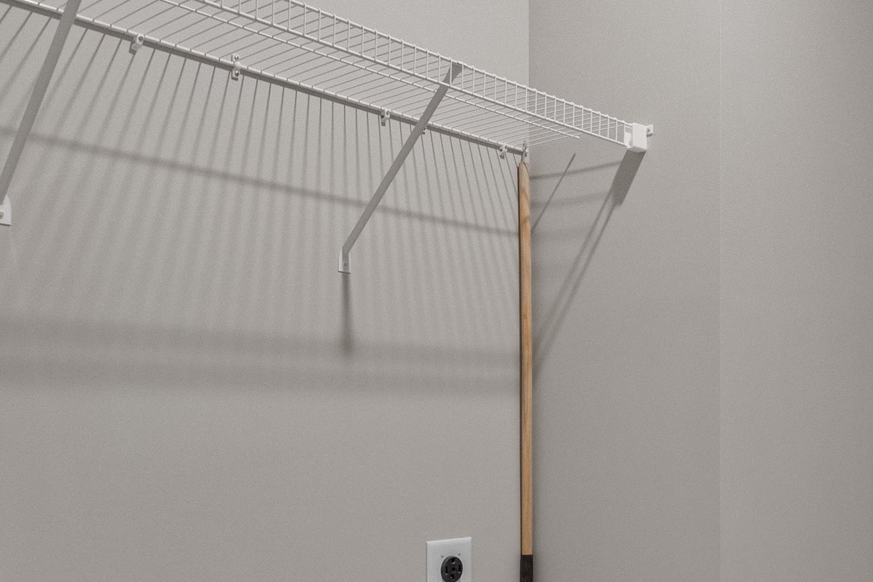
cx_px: 611
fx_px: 1018
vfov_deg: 31.5
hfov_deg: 45.4
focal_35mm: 42
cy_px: 412
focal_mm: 16
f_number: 8
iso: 1250
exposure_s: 1/15
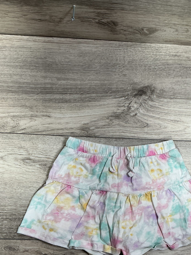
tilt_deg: -83.5
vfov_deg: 46.1
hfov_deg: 35.7
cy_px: 168
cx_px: 121
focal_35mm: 40
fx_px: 294
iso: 40
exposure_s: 1/50
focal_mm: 3
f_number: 1.8
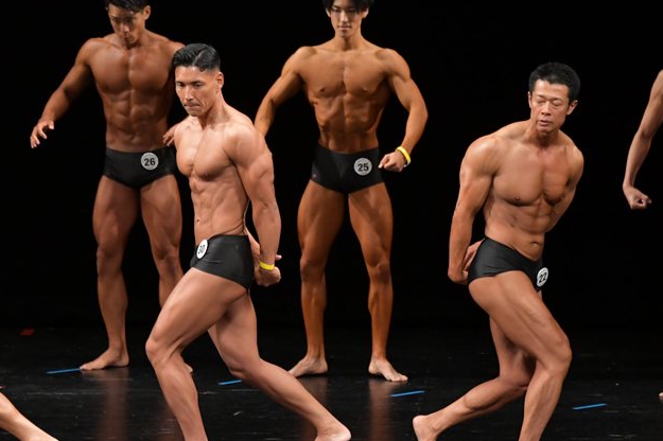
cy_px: 269
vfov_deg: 4.1
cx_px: 296
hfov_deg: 6.2
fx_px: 6166
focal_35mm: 335
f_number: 5.6
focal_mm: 180
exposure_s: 1/400
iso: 3200
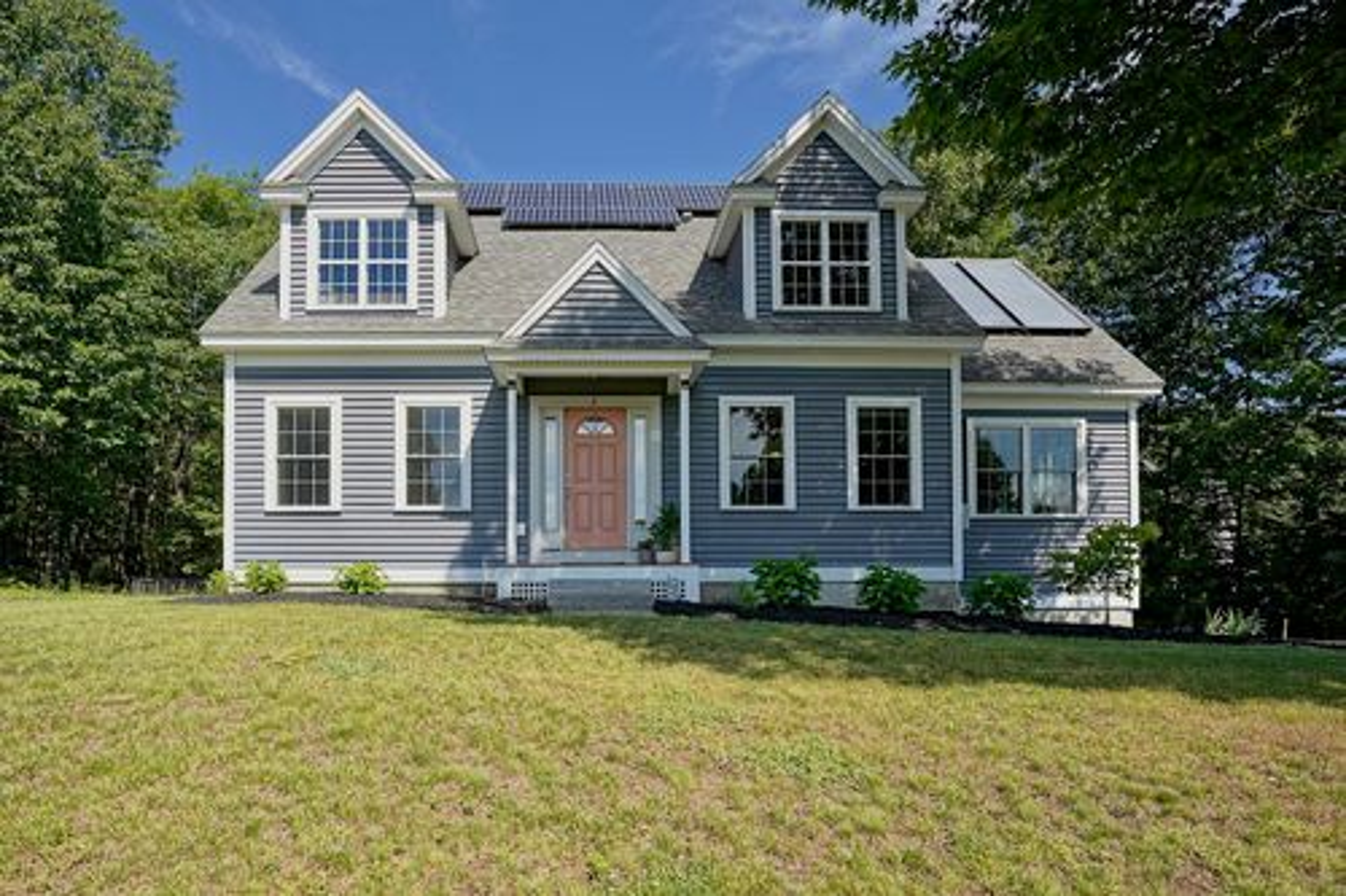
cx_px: 673
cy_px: 448
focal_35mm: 14
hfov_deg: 104.3
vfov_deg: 81.2
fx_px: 523
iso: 100
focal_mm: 14
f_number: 7.1
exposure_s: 1/200
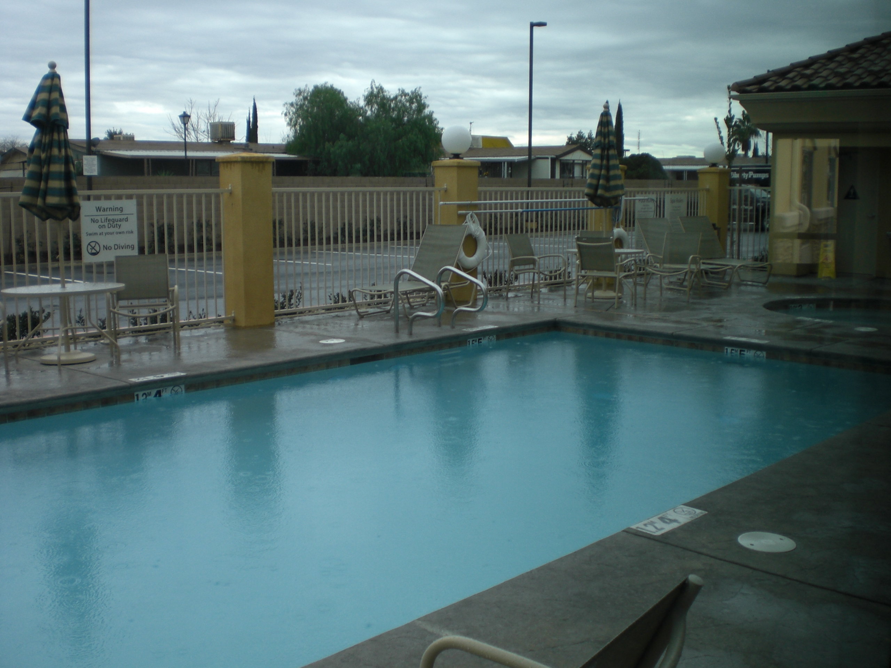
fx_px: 978
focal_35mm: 38
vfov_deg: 37.7
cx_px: 446
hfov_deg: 49.0
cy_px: 334
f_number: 3.1
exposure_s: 1/160
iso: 50
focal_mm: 6.3
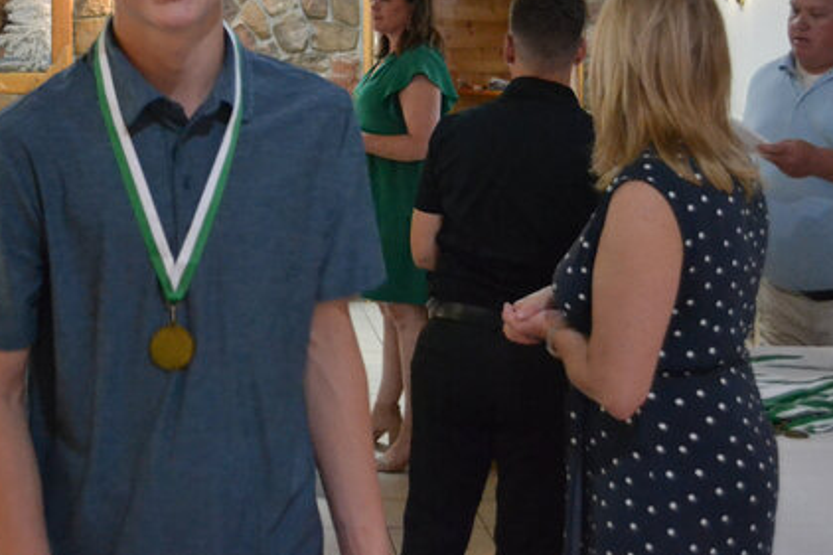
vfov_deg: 18.1
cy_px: 68
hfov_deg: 27.0
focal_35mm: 74
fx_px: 1712
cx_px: 207
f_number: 4.2
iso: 3200
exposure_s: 1/60
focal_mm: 26
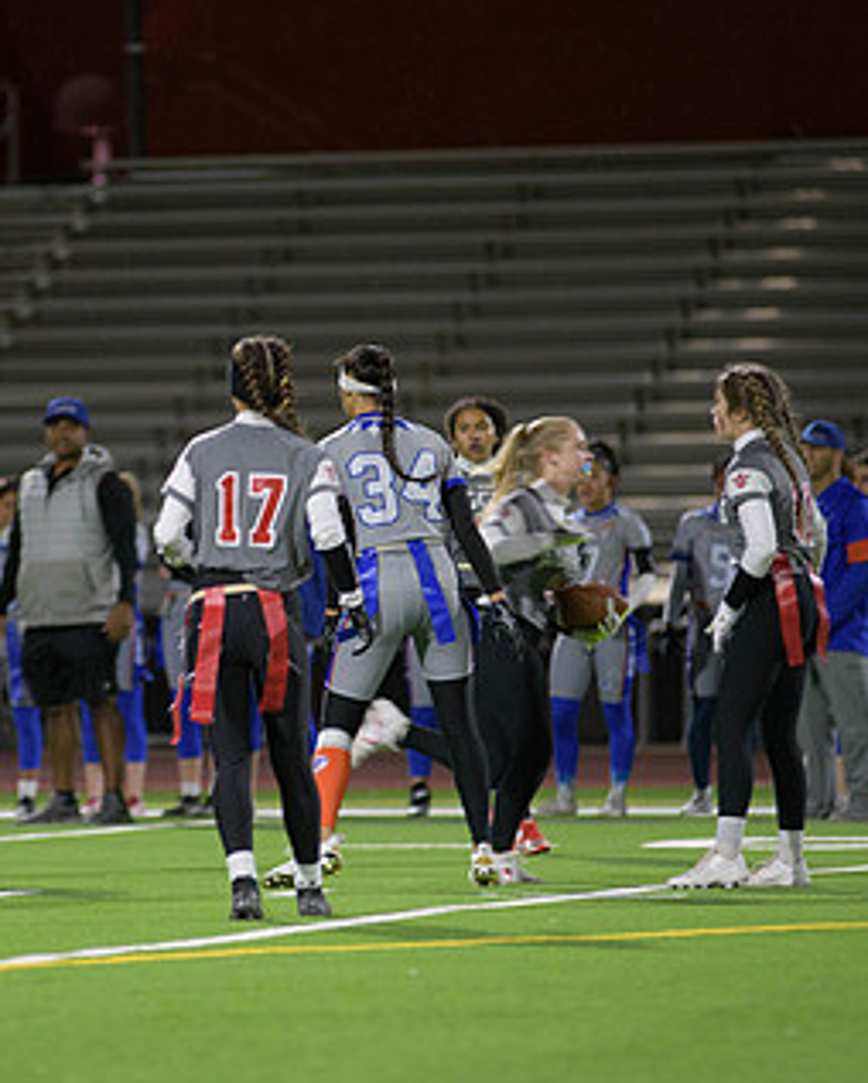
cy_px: 559
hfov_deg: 4.8
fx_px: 10458
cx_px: 195
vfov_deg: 5.9
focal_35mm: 326
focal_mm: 190
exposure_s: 1/200
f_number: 2.8
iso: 1100
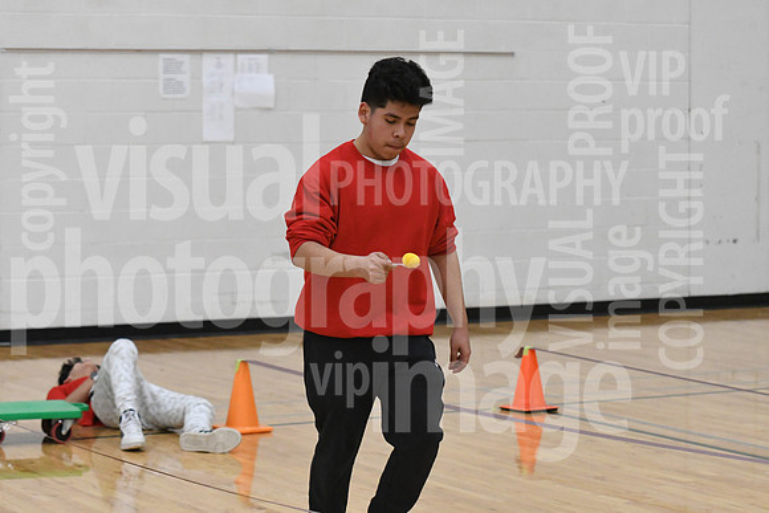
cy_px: 256
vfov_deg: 13.0
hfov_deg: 19.5
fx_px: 2243
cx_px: 384
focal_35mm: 105
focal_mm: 70
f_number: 3.5
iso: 6400
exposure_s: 1/1250
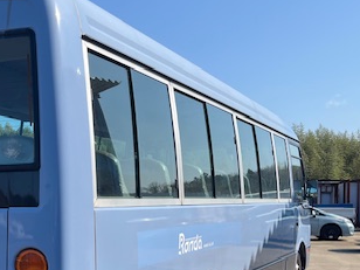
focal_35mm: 54
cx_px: 82
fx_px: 562
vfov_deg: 26.6
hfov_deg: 34.6
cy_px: 212
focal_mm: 5.1
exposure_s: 1/3049
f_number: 1.6
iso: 50
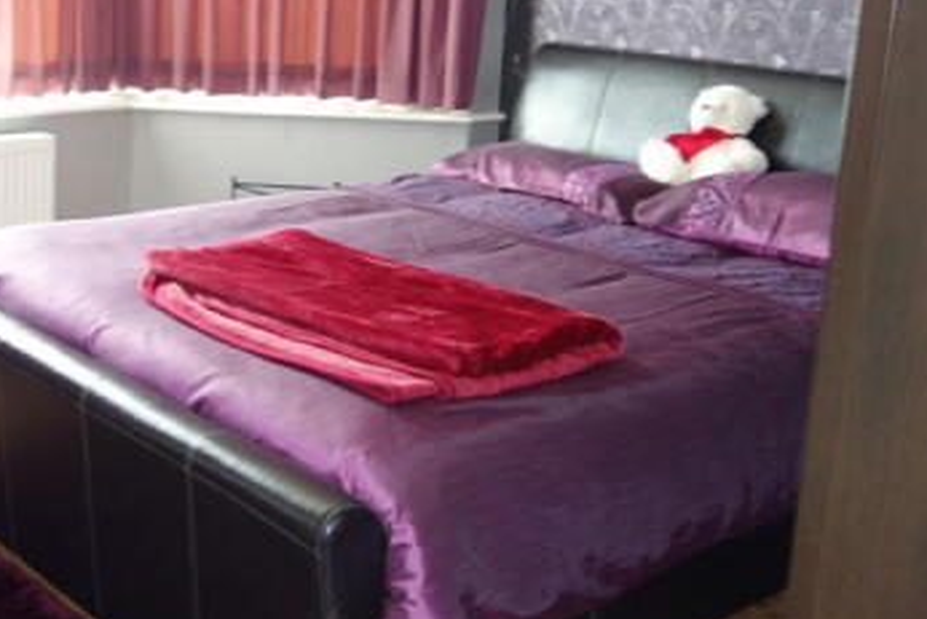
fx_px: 1365
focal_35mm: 53
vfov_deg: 25.4
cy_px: 210
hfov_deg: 36.8
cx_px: 261
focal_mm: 10.4
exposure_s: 1/30
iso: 125
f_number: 1.8
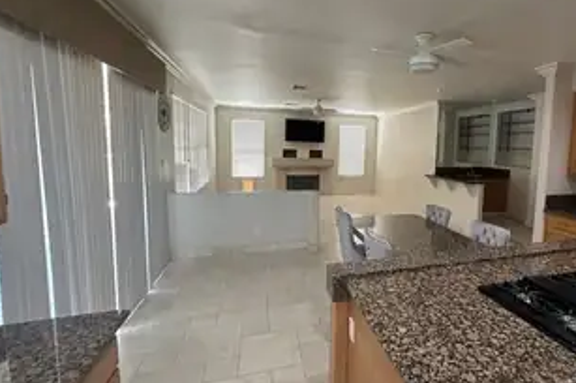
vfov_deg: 64.4
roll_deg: -2.2
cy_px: 178
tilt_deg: -4.9
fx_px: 304
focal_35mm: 19
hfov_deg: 85.2
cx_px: 362
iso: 250
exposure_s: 1/120
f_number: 2.2
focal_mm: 2.22
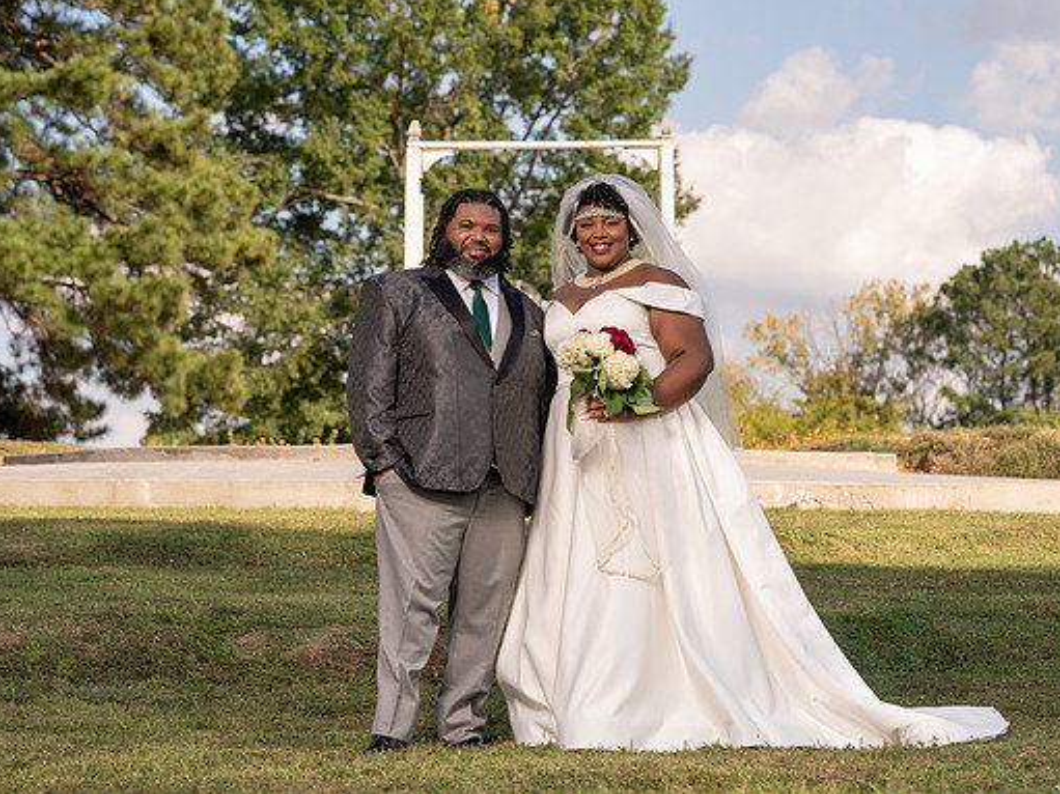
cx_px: 551
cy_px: 395
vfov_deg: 15.1
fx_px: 3000
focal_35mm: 98
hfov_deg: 20.0
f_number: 5.6
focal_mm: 89
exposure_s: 1/250
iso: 100
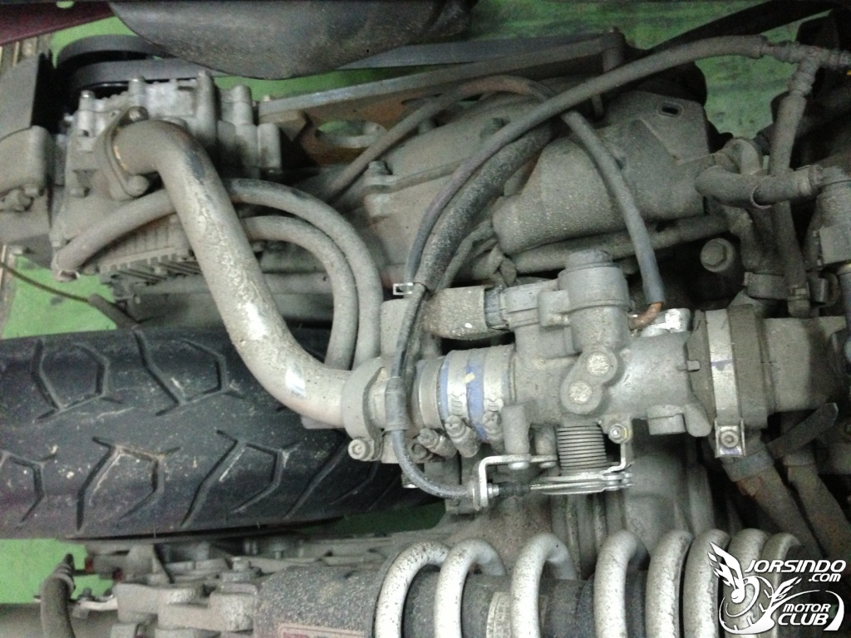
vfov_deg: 42.9
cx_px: 426
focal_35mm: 33
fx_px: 811
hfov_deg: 55.4
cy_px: 319
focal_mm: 4.13
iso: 640
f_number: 2.4
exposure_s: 1/15
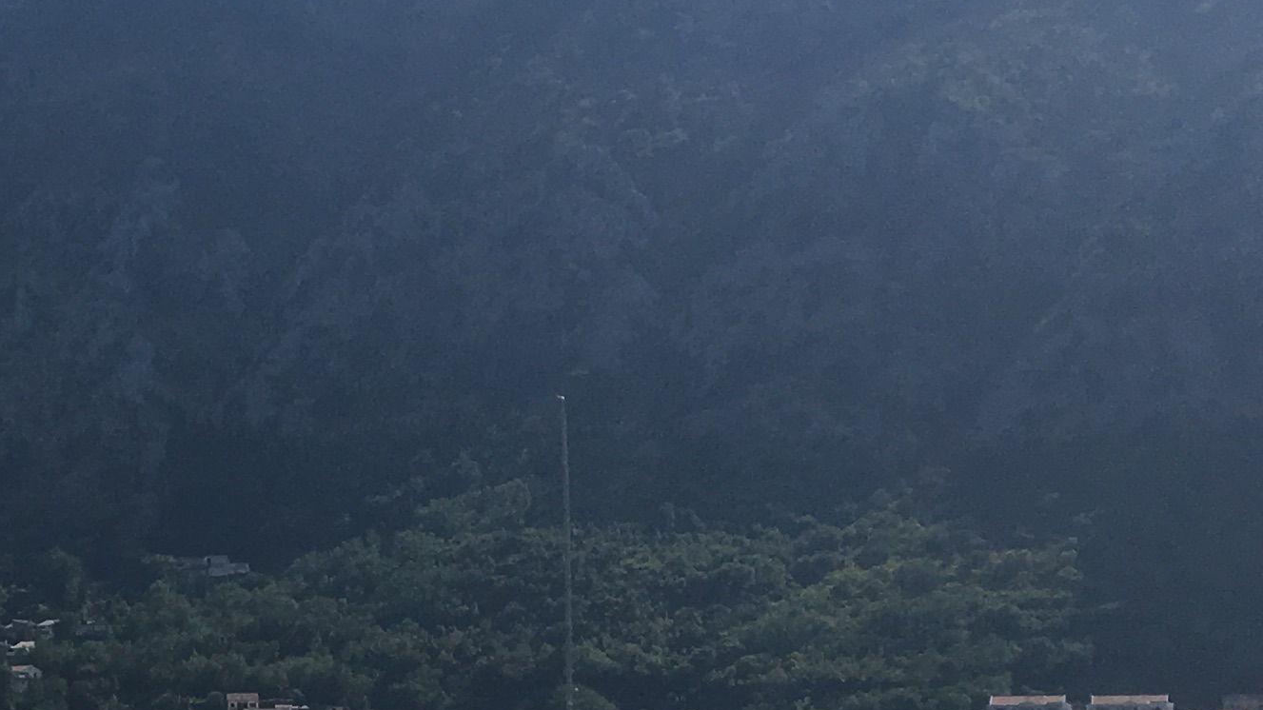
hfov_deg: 20.8
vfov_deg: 12.3
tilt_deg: -0.6
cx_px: -229
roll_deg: -0.2
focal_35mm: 96
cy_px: 838
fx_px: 3215
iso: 25
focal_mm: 4.15
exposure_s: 1/3077
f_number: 2.2
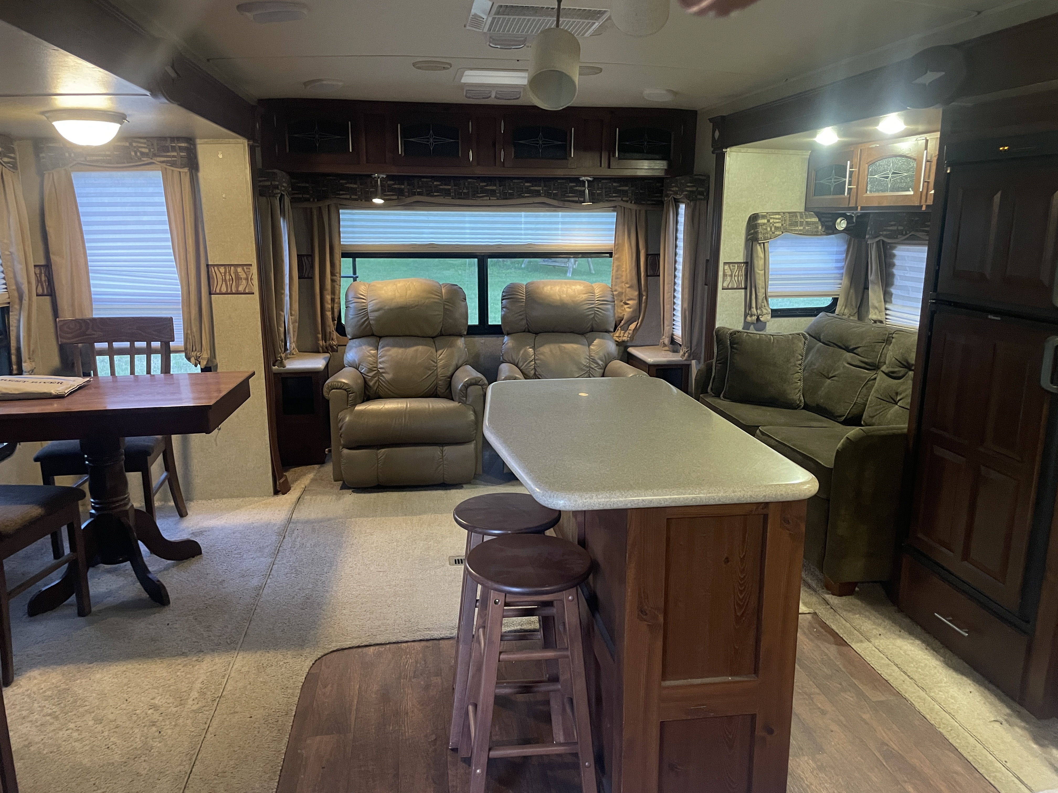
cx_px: 529
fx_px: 795
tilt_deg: -13.1
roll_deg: -0.1
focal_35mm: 26
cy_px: 396
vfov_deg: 53.1
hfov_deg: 67.3
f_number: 1.6
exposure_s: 1/33
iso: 640
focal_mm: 4.2
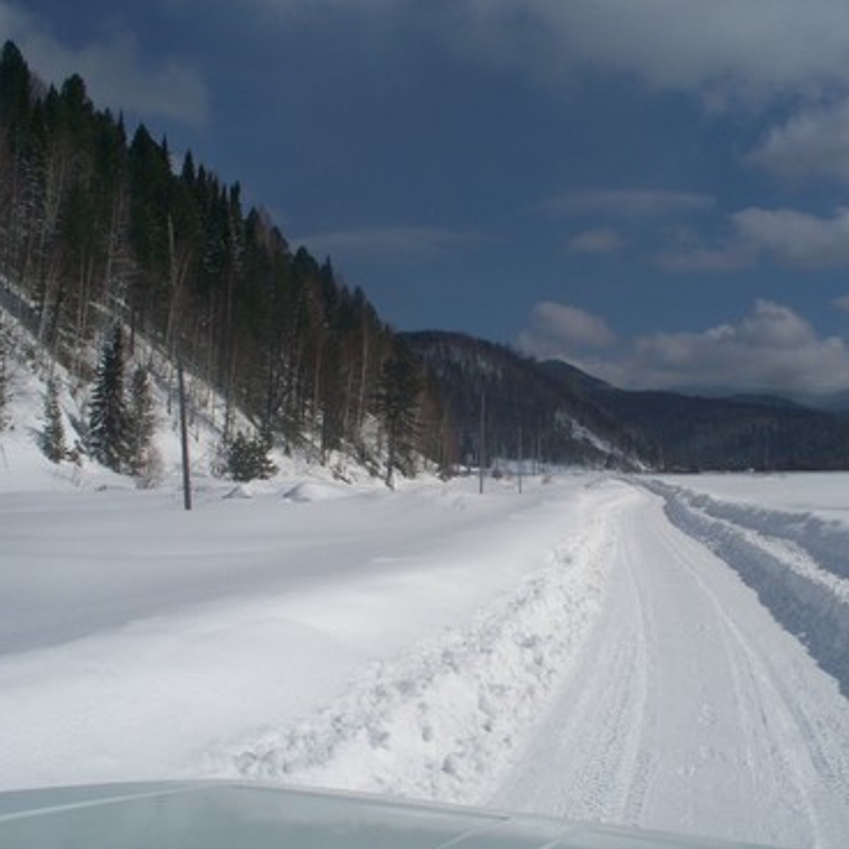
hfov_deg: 39.9
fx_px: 1165
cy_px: 428
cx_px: 501
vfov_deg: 40.0
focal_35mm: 42
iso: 80
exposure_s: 1/640
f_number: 8
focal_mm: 7.54
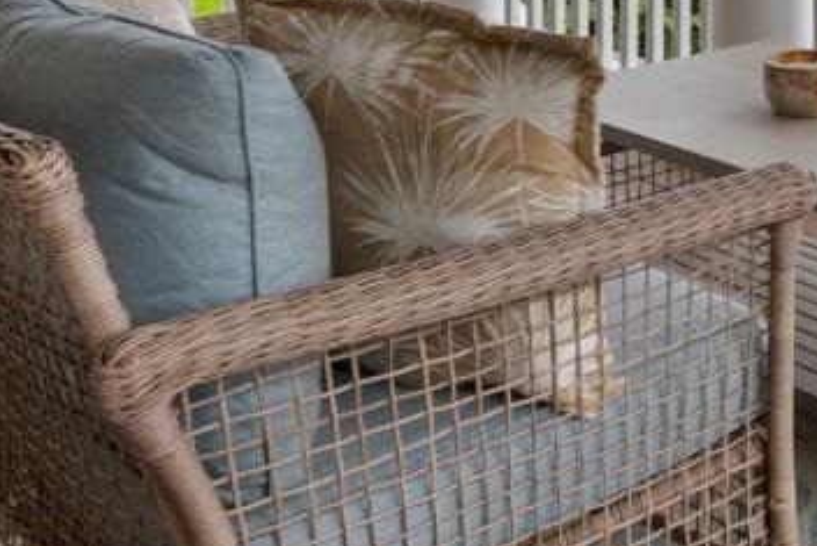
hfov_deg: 24.9
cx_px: 1091
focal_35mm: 69
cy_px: -321
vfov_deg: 17.4
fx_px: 1566
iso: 100
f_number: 7.1
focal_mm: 10
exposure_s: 1/200
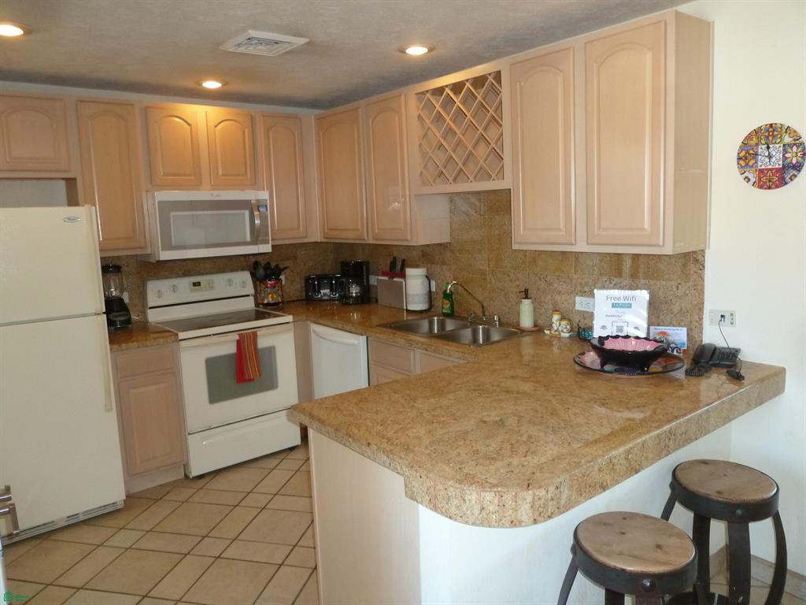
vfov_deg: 54.9
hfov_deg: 69.4
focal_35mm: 25
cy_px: 302
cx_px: 403
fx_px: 582
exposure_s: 1/30
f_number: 3.3
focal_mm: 4.1
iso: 200
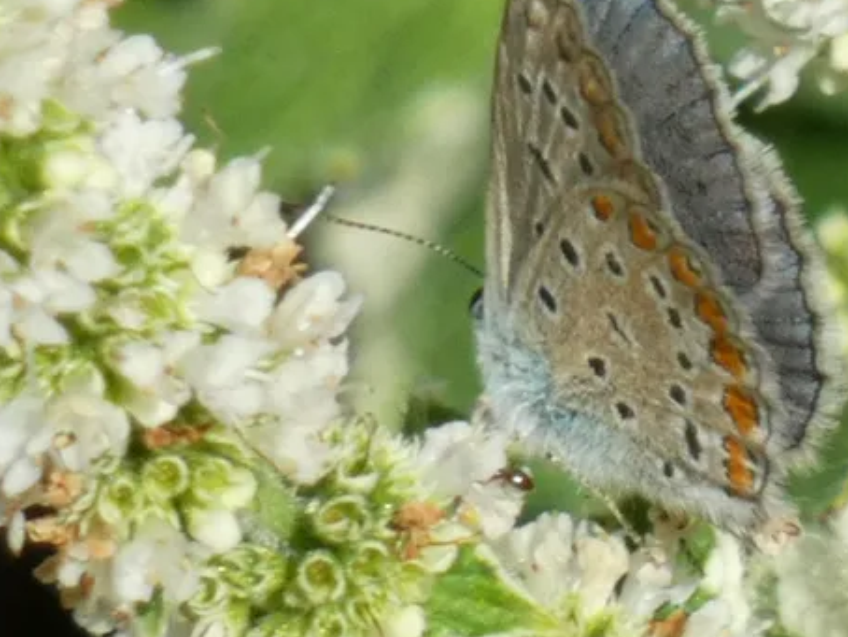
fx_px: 16201
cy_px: 331
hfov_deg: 3.0
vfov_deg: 2.3
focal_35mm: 661
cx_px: 588
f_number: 5.6
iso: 80
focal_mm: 84
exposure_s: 1/400
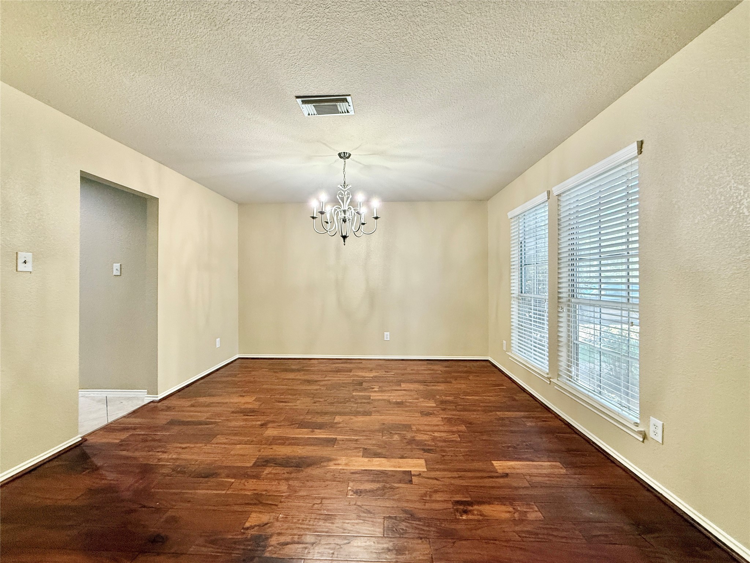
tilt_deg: -0.1
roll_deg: +0.2
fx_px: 303
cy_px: 282
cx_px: 375
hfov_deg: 102.1
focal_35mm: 14
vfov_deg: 85.7
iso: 200
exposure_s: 1/60
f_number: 2.2
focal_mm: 2.22
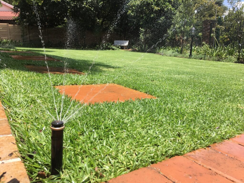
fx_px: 204
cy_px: 92
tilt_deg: -13.4
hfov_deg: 61.7
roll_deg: +0.5
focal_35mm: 29
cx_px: 122
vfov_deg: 48.2
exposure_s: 1/999
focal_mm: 4.15
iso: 25
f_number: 2.2
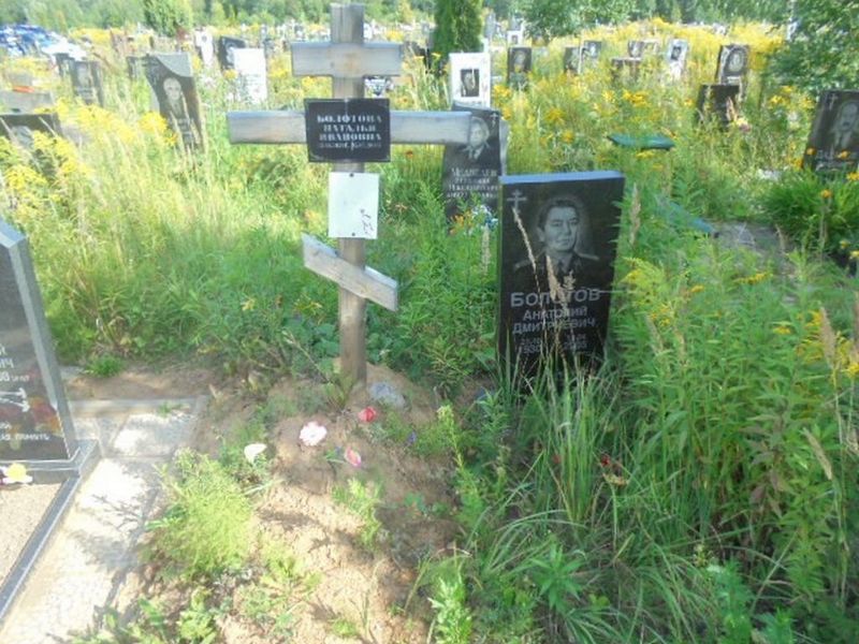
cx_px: 430
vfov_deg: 53.1
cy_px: 322
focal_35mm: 26
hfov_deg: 67.3
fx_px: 645
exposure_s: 1/200
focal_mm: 4.6
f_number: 3.5
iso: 100
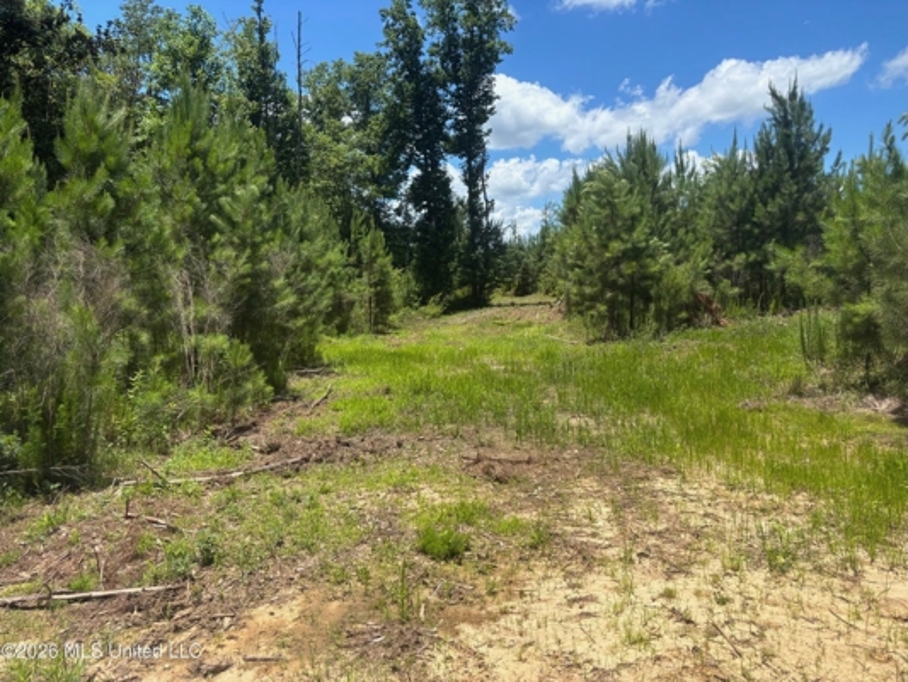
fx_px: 682
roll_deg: +2.1
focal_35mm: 26
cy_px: 341
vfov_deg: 53.1
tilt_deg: -5.3
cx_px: 454
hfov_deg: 67.3
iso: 50
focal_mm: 5.96
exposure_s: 1/2778
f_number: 1.6
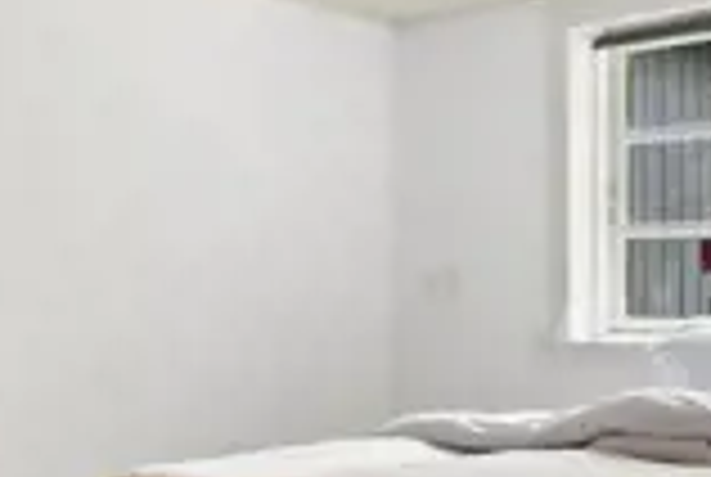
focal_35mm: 74
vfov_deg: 18.5
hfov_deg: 26.3
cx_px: 58
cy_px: 315
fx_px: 1462
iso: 200
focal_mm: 13
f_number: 8
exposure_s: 1/4
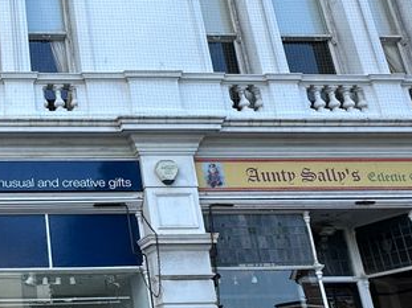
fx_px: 595
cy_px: 191
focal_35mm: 50
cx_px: -62
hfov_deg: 32.6
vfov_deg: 29.0
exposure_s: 1/447
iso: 40
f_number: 2.2
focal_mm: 2.22
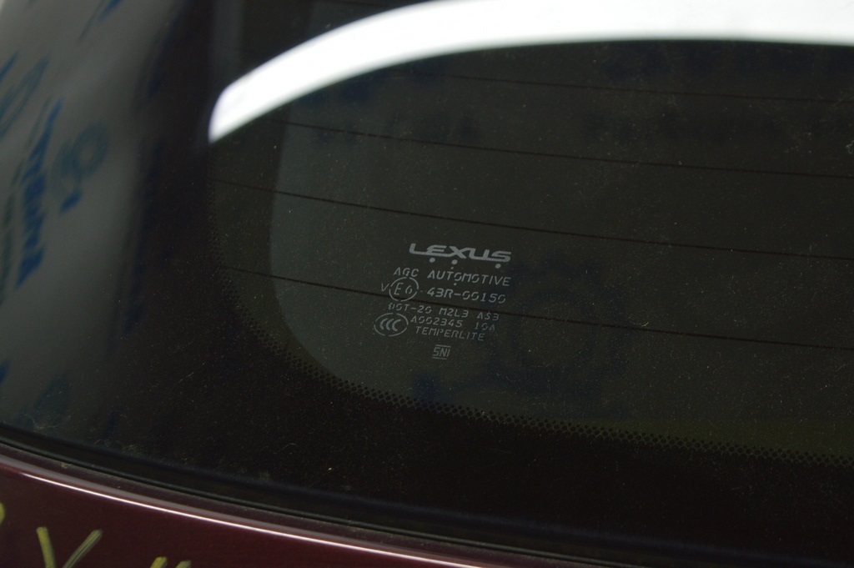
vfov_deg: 17.5
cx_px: 427
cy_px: 284
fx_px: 1849
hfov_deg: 26.0
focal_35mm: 78
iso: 400
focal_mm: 52
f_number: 5.6
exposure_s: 1/40
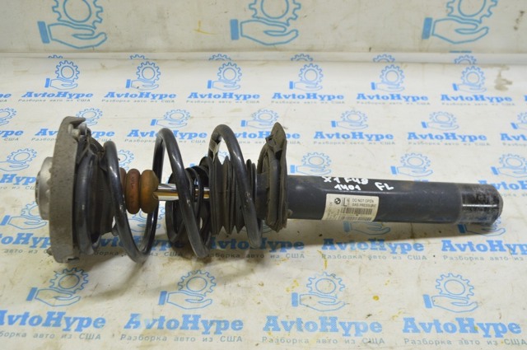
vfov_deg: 34.1
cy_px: 175
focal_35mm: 39
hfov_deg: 49.6
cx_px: 264
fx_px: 570
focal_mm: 26
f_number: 5.6
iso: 400
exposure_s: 1/20
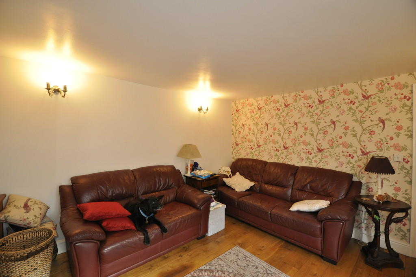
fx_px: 173
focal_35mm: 15
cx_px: 208
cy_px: 138
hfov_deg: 100.5
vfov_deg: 77.2
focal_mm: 10
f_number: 3.5
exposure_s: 1/100
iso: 800
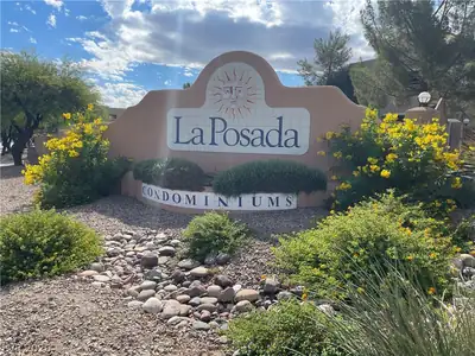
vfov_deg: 54.9
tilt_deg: -7.2
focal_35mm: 25
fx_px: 343
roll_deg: -1.9
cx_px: 238
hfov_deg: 69.4
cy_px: 178
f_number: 1.6
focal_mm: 5.1
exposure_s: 1/3448
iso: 32
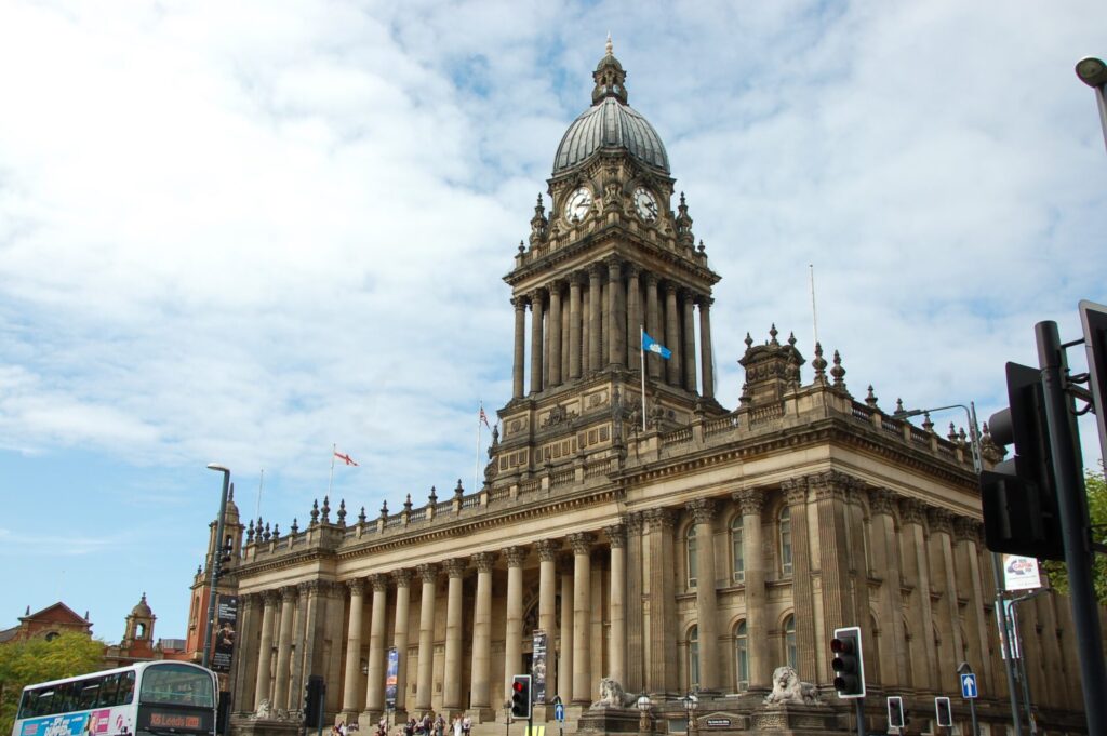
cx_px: 554
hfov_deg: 57.3
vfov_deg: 39.9
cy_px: 368
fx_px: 1014
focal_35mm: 33
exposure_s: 1/250
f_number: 10
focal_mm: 22
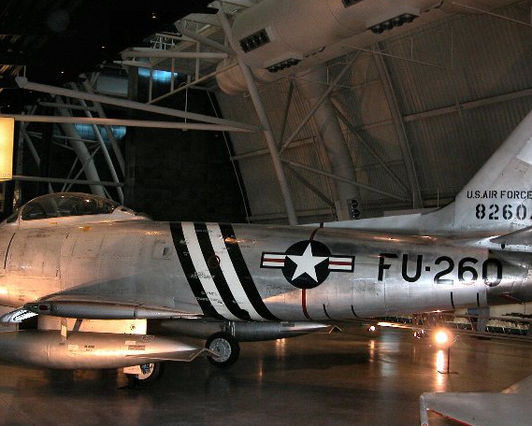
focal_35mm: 48
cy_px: 256
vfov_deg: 31.4
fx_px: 756
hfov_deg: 38.7
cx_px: 251
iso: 200
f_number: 2.8
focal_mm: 8.9
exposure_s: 1/60
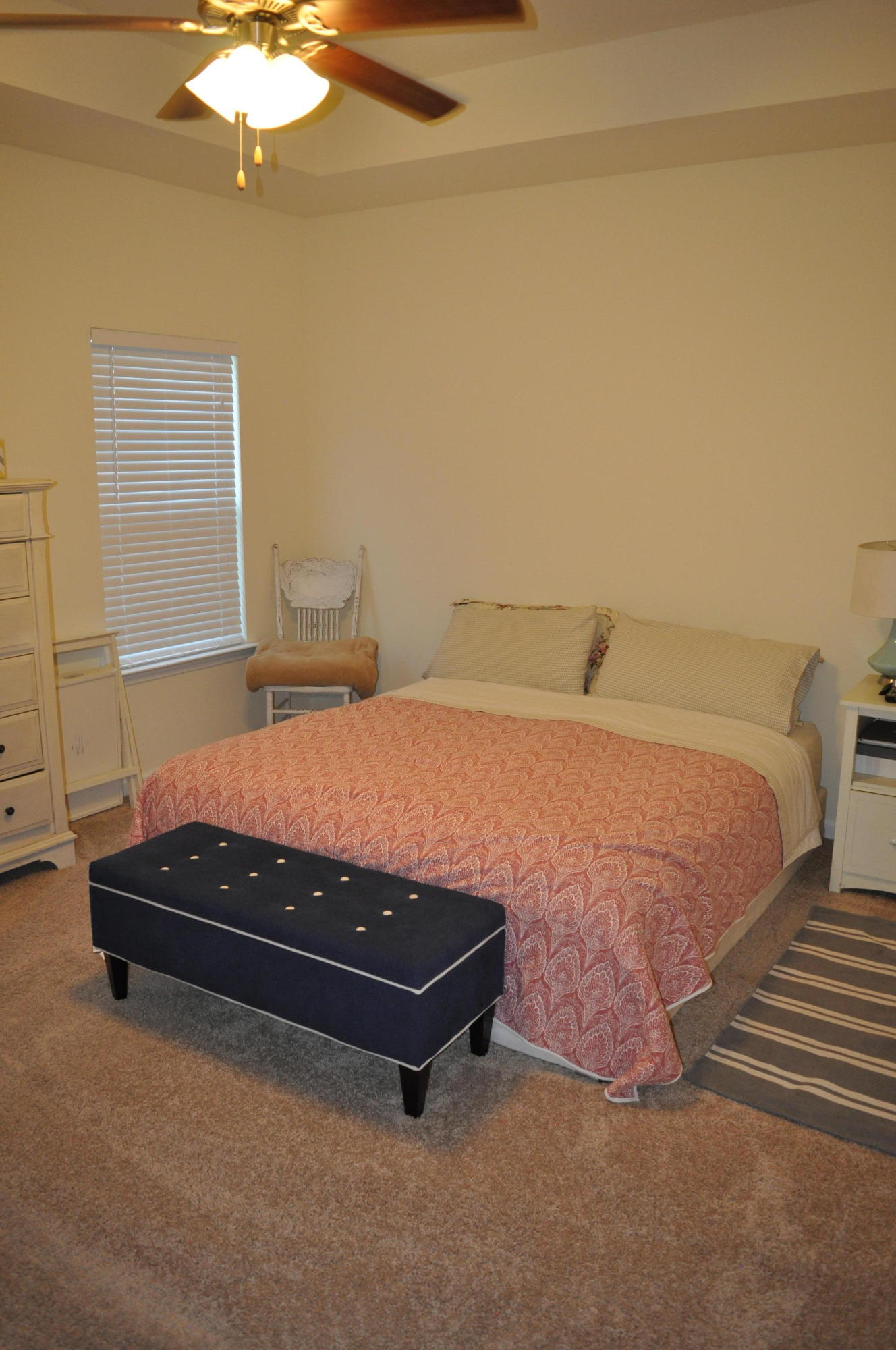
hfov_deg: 47.8
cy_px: 675
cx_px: 448
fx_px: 1011
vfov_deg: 67.4
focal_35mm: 27
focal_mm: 18
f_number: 3.5
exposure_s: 1/125
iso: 800
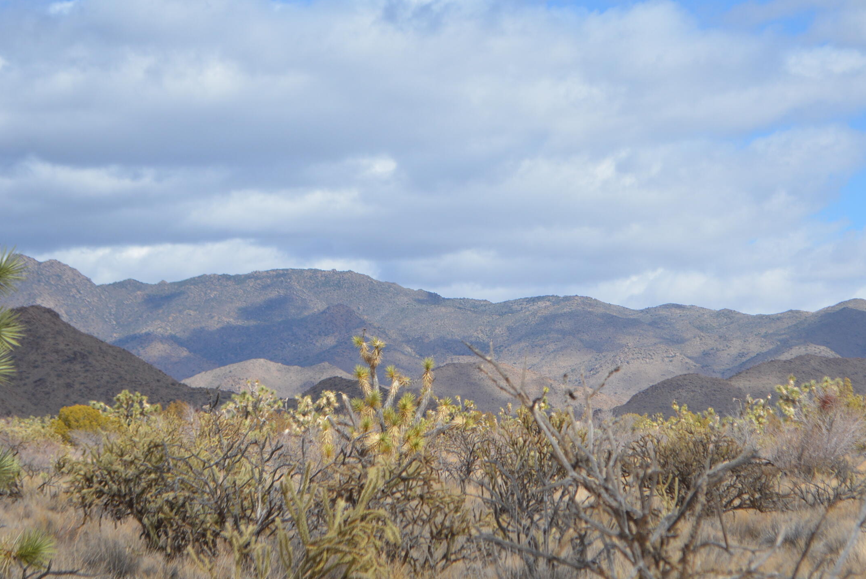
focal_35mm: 116
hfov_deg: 17.6
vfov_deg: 11.9
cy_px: 340
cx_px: 573
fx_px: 2785
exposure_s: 1/1600
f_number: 7.1
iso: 400
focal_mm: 55
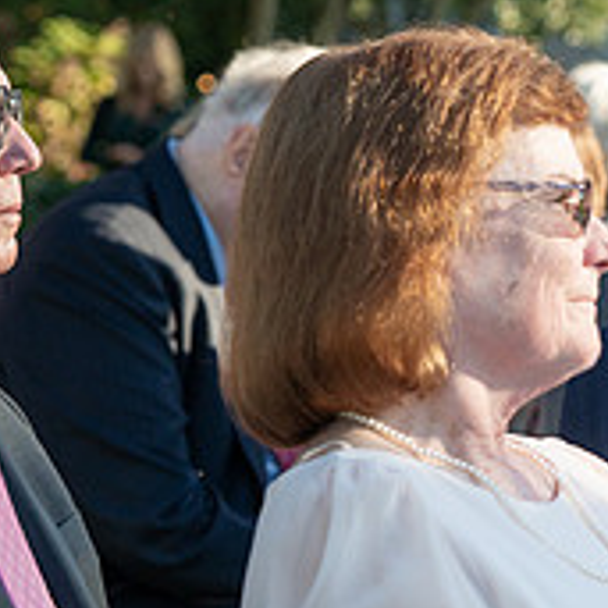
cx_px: 886
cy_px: 482
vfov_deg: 6.1
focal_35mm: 287
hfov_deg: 6.0
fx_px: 5703
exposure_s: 1/640
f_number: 5.6
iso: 500
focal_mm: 92
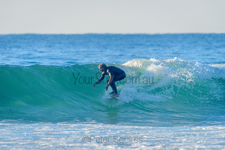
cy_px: 75
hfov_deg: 4.1
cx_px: 112
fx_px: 3127
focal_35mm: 500
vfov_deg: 2.8
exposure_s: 1/2000
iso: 450
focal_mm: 500
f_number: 5.6
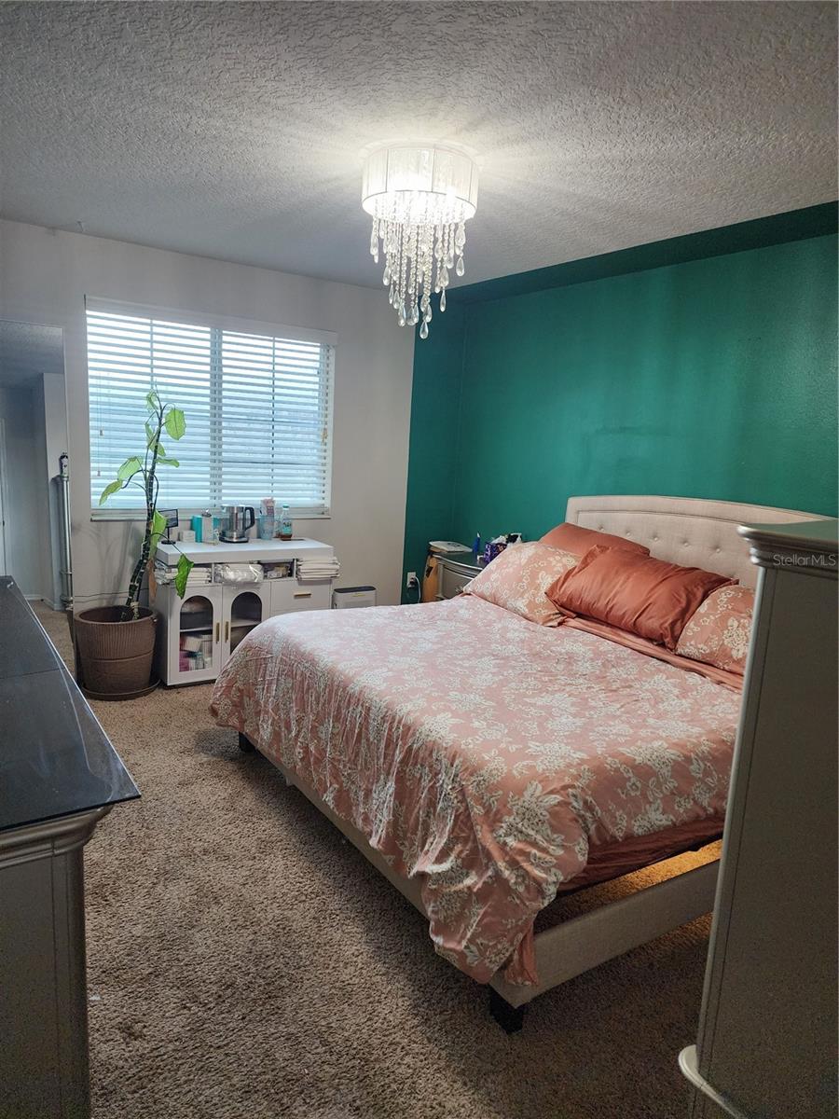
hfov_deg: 58.9
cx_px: 420
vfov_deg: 73.9
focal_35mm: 23
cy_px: 560
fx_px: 743
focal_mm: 6.4
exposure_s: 1/120
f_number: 1.8
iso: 640
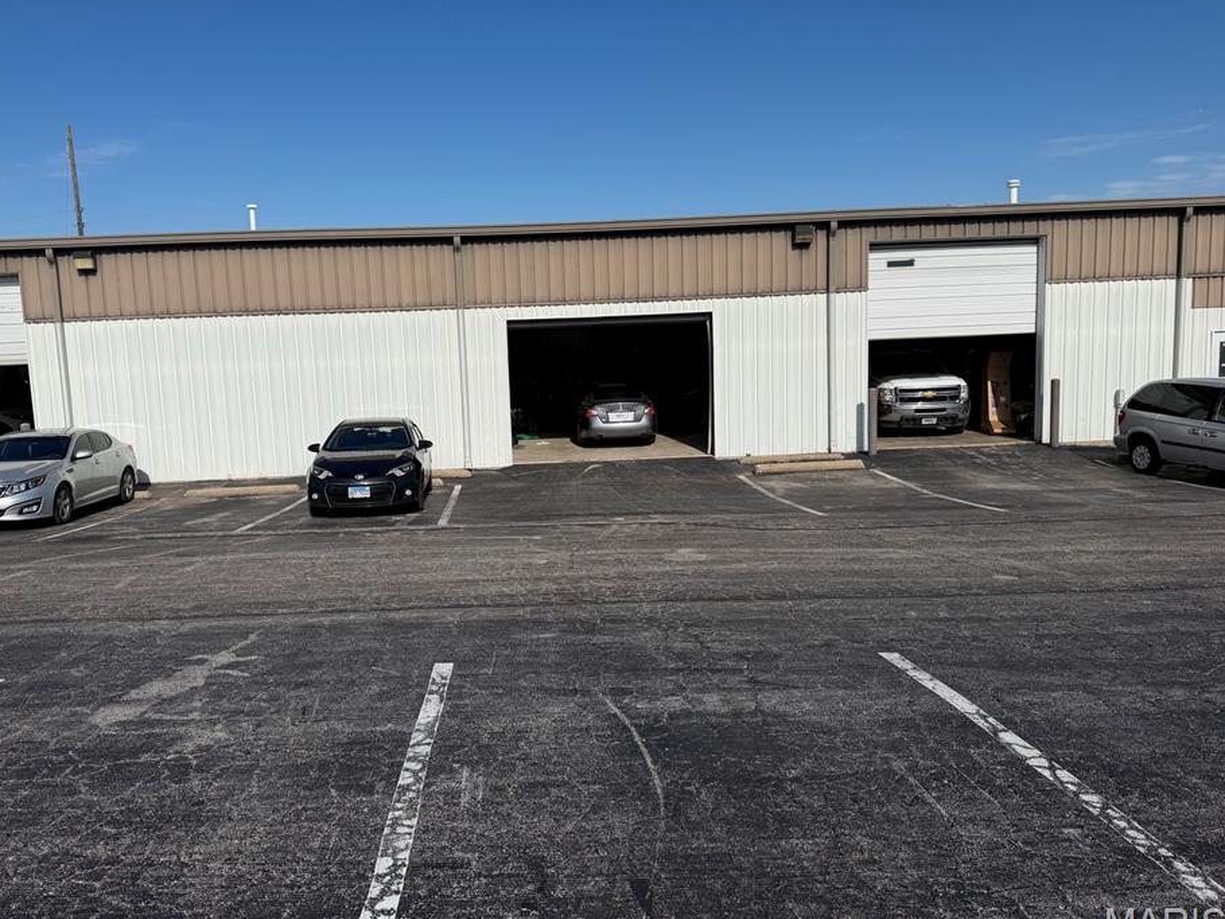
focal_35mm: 27
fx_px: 956
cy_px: 435
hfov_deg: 65.2
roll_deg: +3.1
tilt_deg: -8.1
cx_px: 551
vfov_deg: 51.4
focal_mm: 6.76
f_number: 1.78
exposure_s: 1/9091
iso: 80
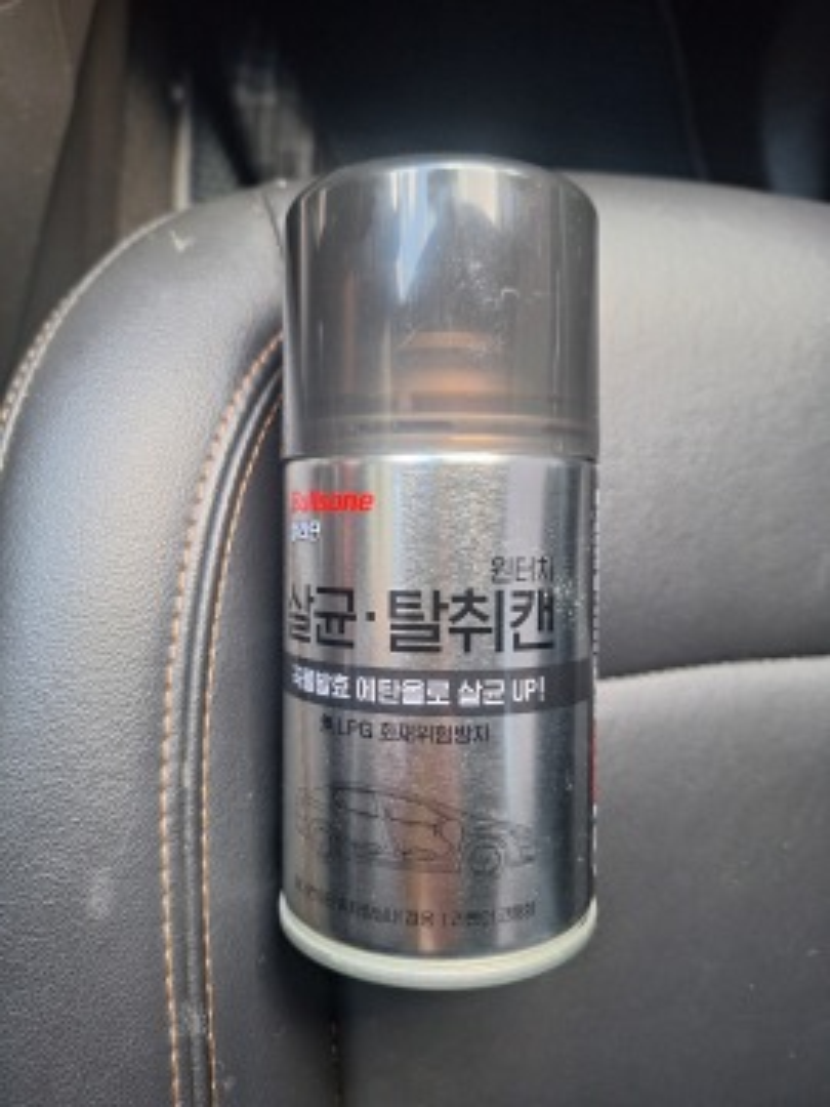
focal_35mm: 23
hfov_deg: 58.9
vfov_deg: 73.9
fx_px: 735
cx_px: 415
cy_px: 554
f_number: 1.8
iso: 160
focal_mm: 5.54
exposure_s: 1/40
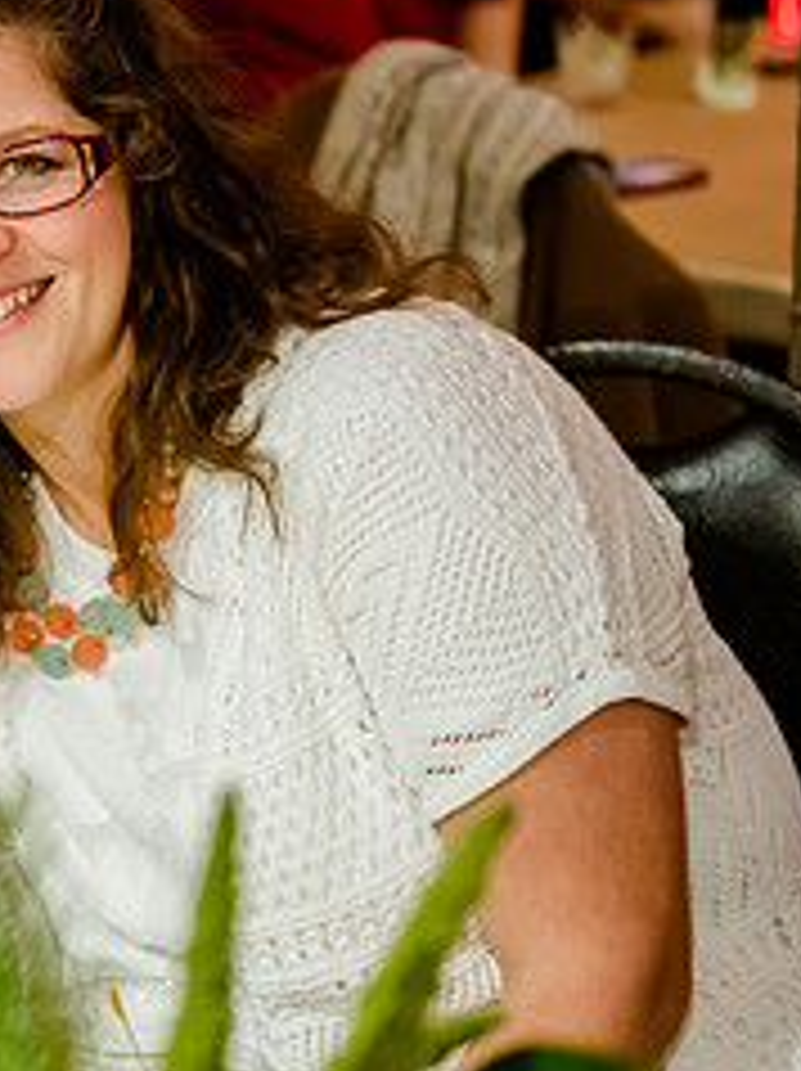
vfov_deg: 15.3
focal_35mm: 129
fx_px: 3987
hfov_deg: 11.1
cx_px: -320
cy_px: 439
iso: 5000
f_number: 2.8
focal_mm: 55
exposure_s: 1/100
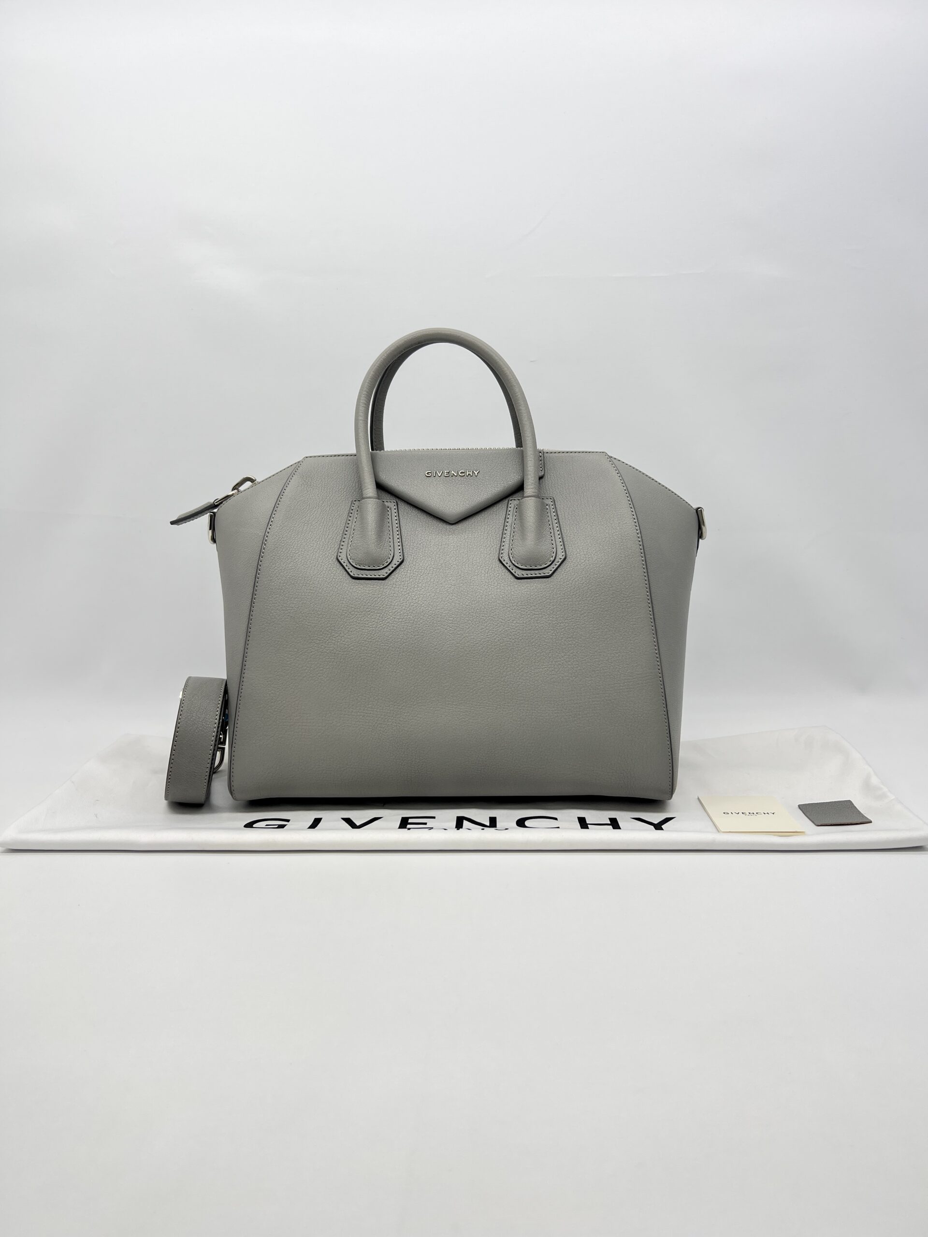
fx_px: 929
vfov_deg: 67.3
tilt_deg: -7.7
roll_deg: +1.2
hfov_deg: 53.1
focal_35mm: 26
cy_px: 618
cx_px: 464
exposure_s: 1/203
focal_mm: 5.7
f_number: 1.5
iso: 40
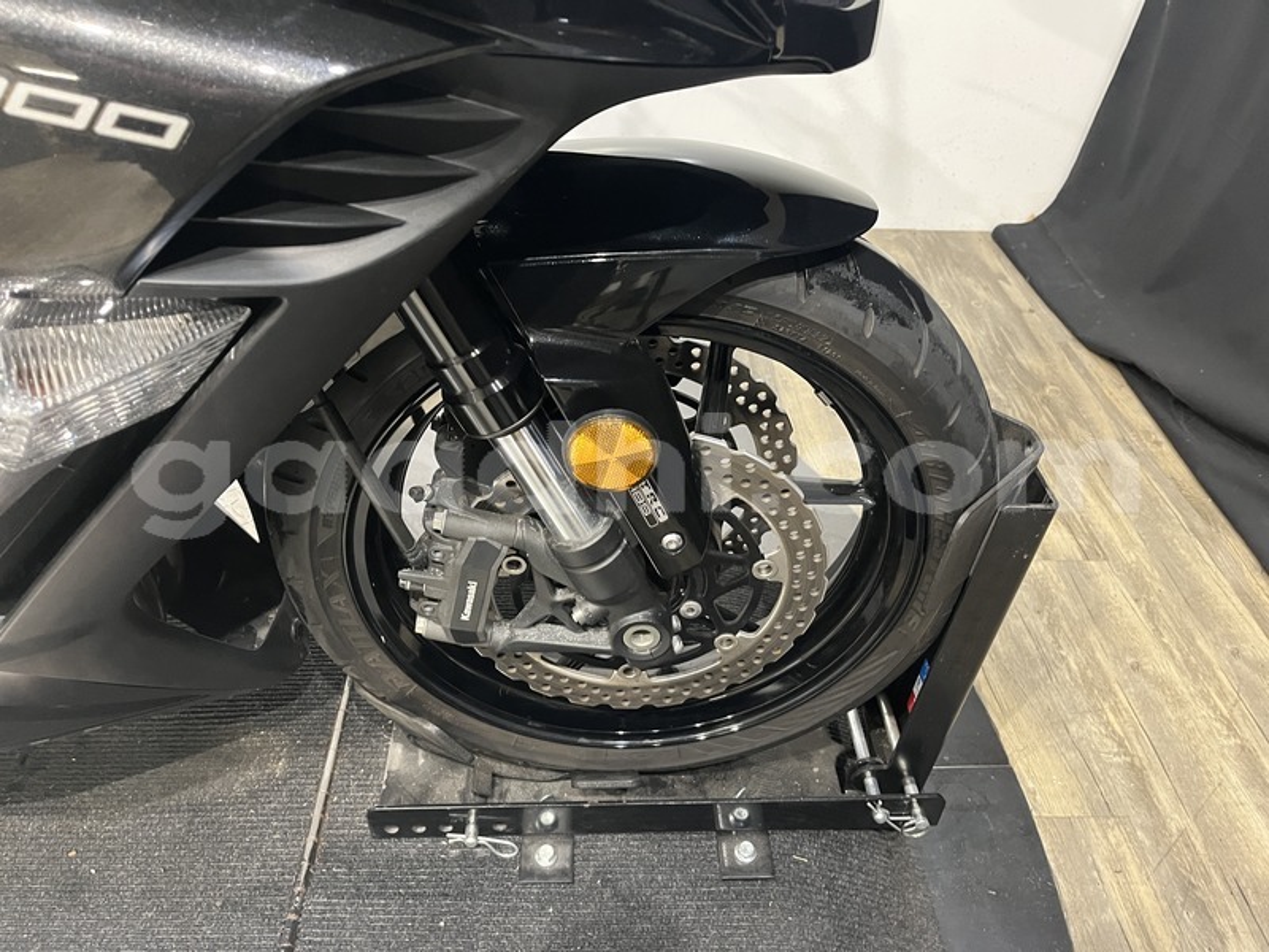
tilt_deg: -39.0
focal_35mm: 26
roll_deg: +0.1
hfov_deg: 67.3
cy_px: 476
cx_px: 634
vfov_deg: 53.1
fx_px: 953
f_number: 1.6
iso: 400
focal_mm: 5.1
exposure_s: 1/40
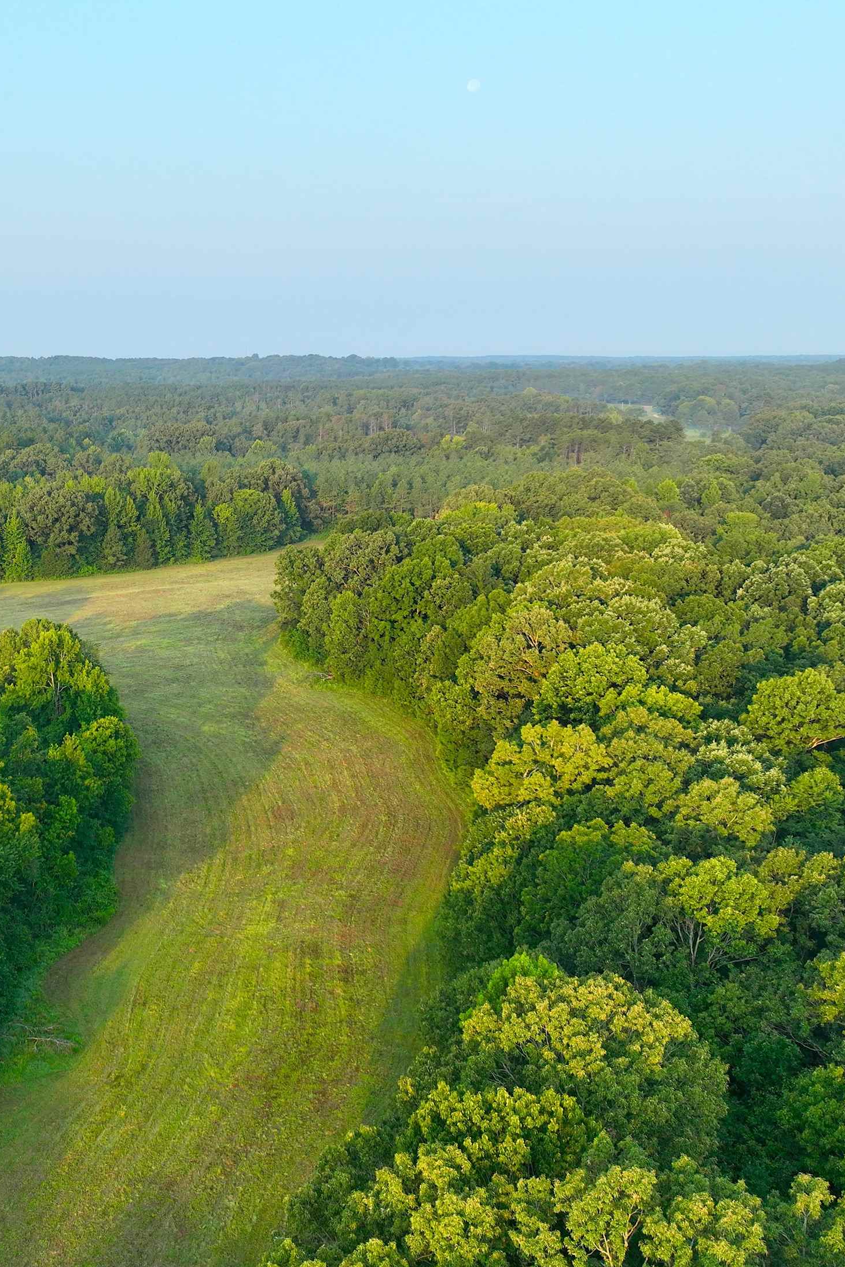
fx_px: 1232
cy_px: 627
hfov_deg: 35.9
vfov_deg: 54.4
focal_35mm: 35
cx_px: 106
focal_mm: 12.29
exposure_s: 1/500
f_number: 2.8
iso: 200
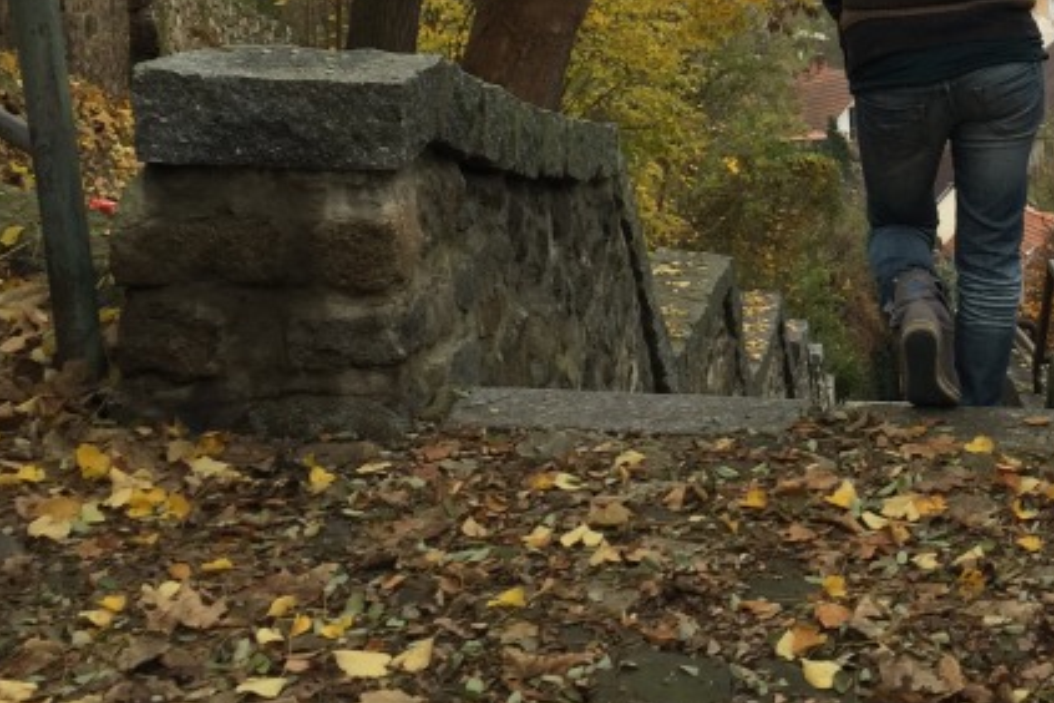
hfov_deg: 26.9
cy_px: -37
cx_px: 927
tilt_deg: -2.4
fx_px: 2137
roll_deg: +1.3
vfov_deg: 18.1
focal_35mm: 73
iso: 32
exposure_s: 1/131
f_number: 2.2
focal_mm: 4.15
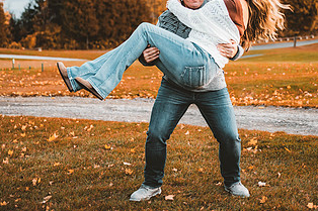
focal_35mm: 74
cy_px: 25
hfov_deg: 27.3
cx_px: 171
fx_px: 653
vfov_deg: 18.1
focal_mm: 40
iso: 1000
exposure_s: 1/320
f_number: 2
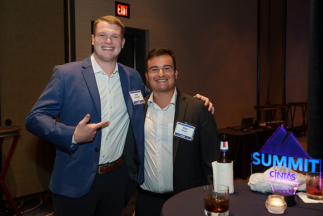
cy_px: 108
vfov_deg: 33.4
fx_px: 359
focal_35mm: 40
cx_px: 162
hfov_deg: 48.4
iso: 1250
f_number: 4.5
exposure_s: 1/60
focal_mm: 40
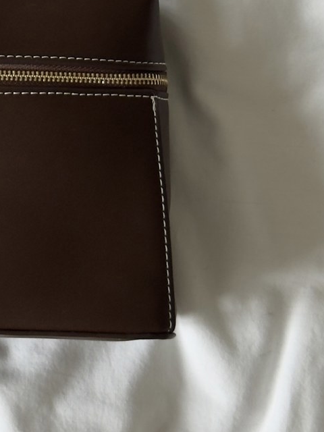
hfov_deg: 9.6
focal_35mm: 150
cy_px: -140
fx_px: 1872
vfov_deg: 12.7
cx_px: -160
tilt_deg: -83.1
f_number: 1.78
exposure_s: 1/79
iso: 100
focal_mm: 6.76
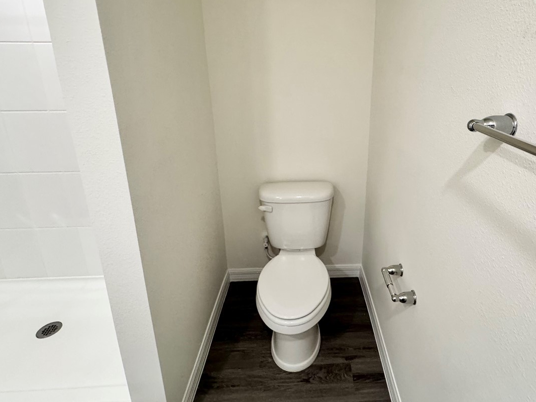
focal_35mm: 21
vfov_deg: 62.6
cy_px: 152
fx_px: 325
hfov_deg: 78.1
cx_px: 320
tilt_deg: -16.8
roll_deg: +0.2
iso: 320
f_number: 2.2
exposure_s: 1/120
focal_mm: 2.22
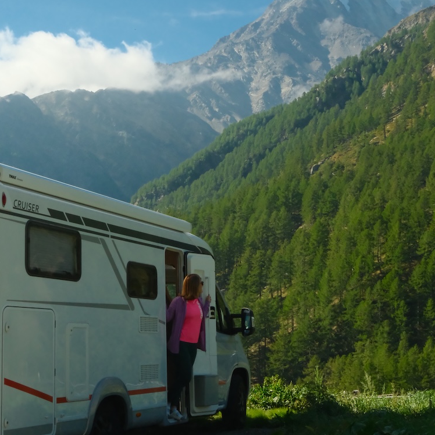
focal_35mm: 60
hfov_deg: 28.6
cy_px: 216
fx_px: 853
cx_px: 206
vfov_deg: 28.6
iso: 3200
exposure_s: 1/680
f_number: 18
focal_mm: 29.6
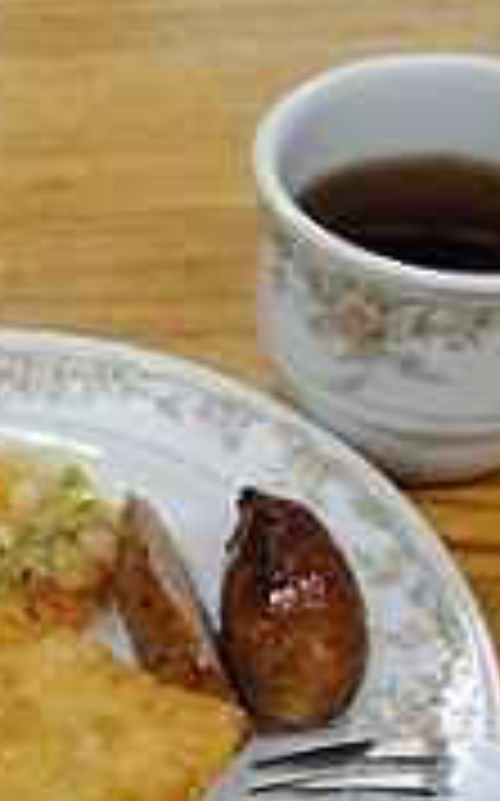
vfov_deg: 28.0
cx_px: -52
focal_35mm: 73
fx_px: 1594
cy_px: 562
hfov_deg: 17.2
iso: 200
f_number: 4.5
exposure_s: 1/80
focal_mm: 18
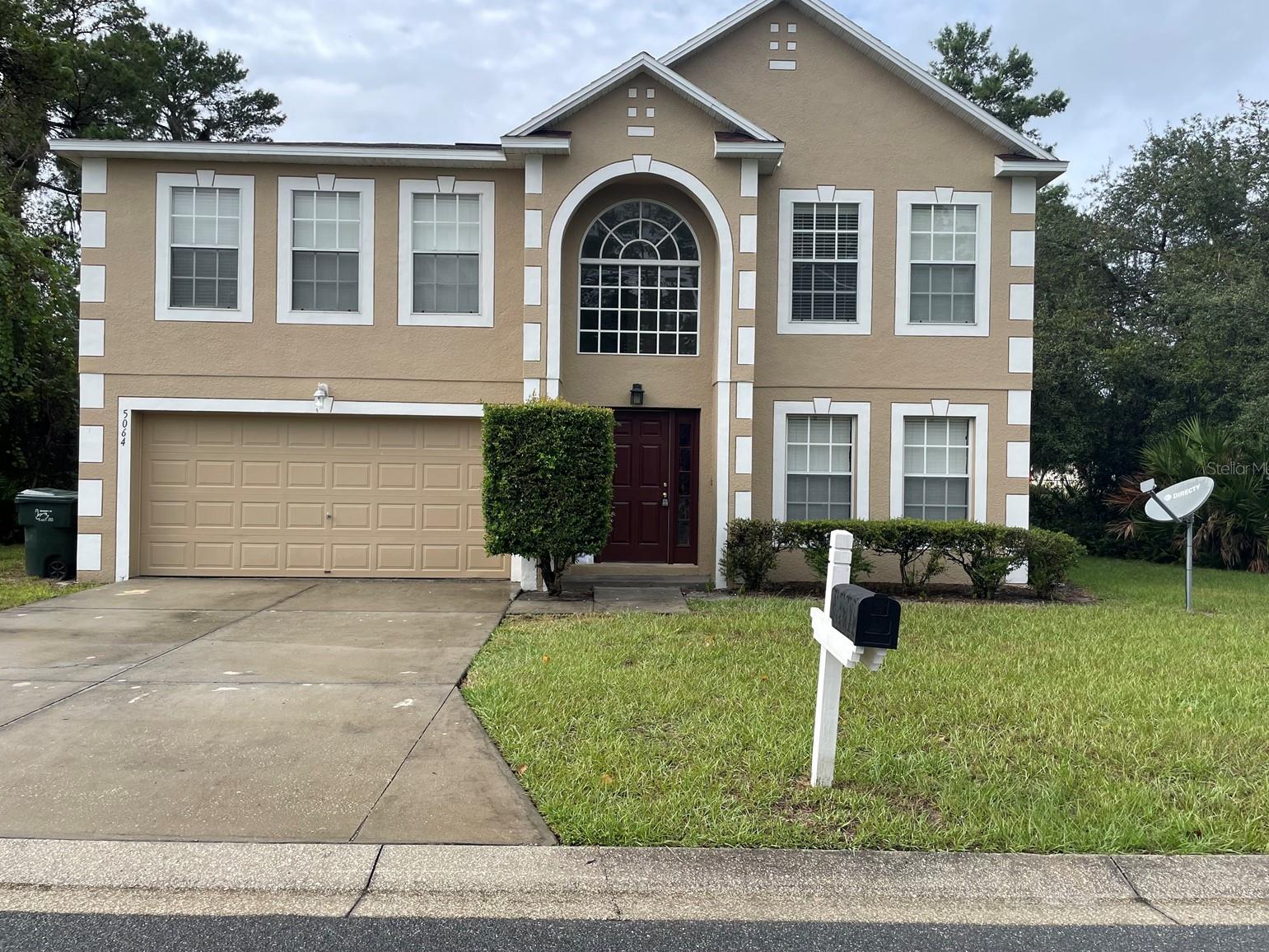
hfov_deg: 65.3
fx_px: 990
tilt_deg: +0.9
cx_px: 626
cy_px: 468
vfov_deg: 51.4
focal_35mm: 27
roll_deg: -0.3
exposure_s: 1/2092
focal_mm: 4.2
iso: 32
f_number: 1.6
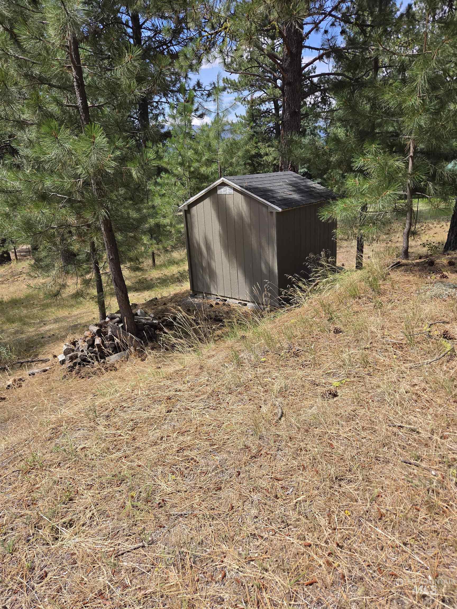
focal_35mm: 23
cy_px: 304
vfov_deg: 73.9
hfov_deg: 58.9
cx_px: 228
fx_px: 405
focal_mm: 5.4
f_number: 1.8
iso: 80
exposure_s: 1/2483
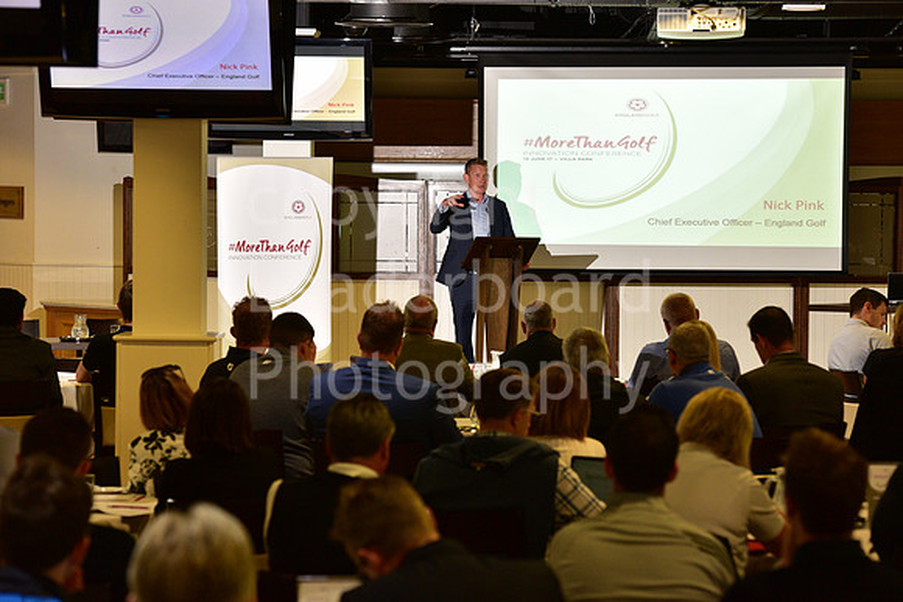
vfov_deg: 11.0
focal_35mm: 125
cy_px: 301
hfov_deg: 16.4
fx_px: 3136
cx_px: 452
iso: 1600
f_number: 5.6
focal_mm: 125
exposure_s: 1/100
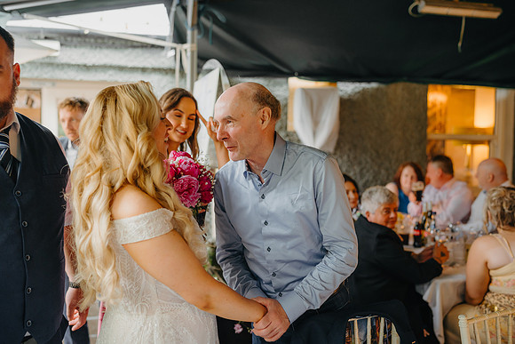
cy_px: 166
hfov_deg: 52.9
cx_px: 249
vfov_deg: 36.7
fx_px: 517
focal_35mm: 36
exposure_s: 1/200
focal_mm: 35
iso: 640
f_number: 2
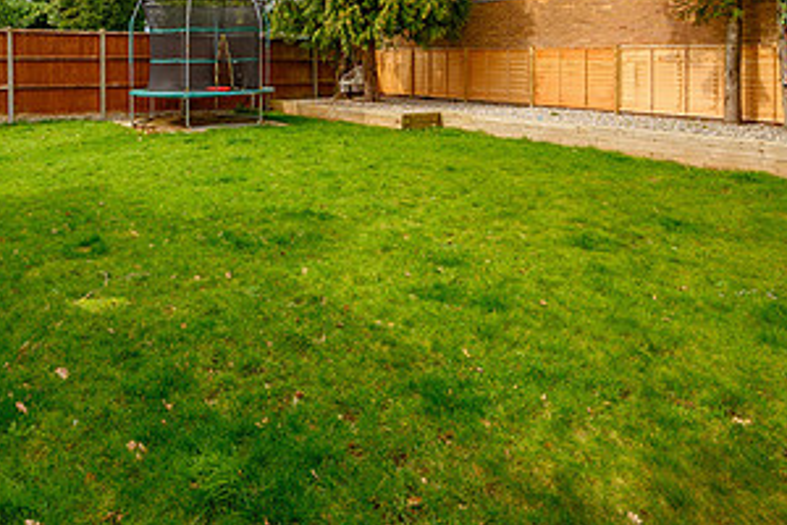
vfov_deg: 40.2
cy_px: 49
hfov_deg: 61.2
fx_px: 656
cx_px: 302
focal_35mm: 30
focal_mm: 15.5
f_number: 8
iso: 100
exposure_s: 1/160
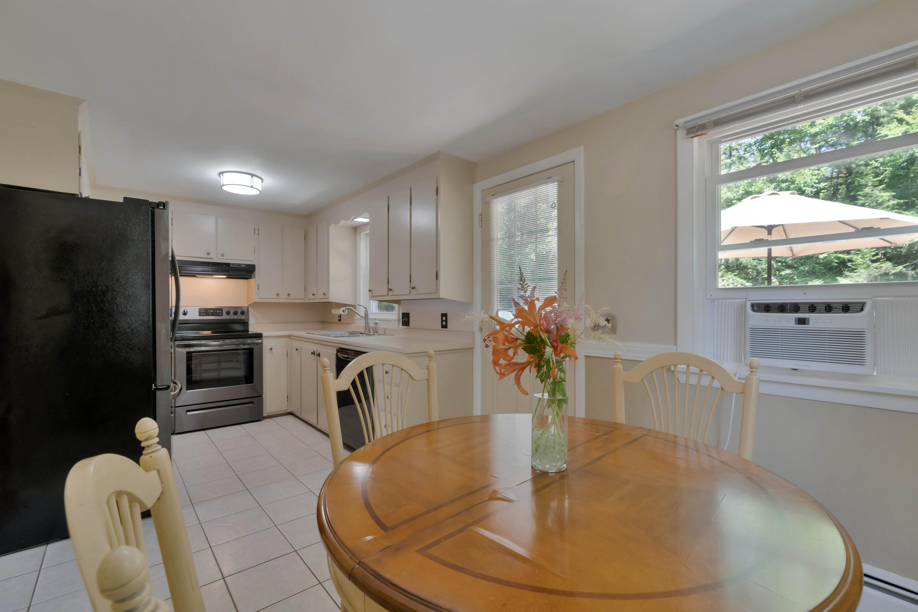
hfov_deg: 96.7
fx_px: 408
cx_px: 459
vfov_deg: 73.8
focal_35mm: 16
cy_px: 306
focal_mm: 16
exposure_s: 1/250
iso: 800
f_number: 8
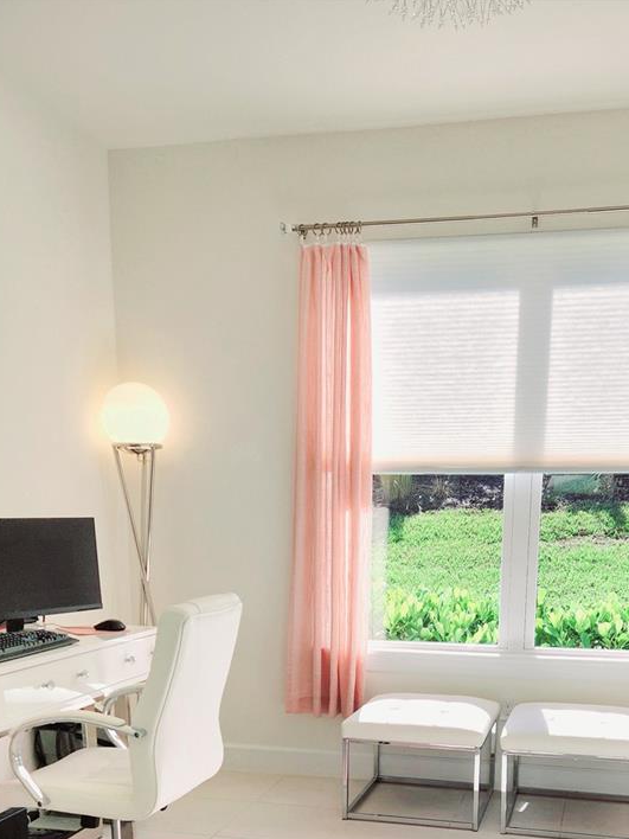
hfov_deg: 36.7
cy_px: 707
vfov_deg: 44.7
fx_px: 945
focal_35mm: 39
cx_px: 366
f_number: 1.8
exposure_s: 1/909
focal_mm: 5.4
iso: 20
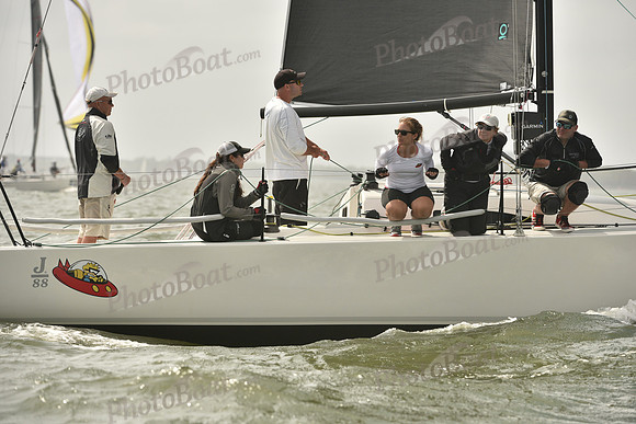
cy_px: 212
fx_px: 4771
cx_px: 318
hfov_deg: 7.6
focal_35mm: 270
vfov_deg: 5.1
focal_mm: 270
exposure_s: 1/1250
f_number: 7.1
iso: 320
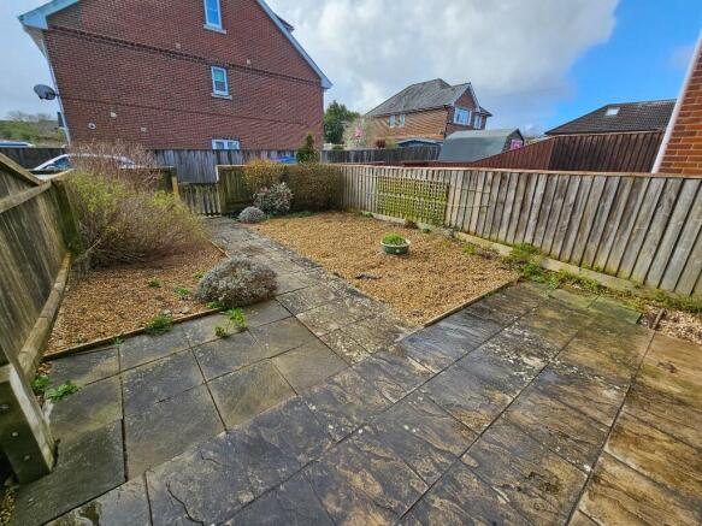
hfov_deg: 106.2
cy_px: 263
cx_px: 351
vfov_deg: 89.9
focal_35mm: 13
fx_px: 264
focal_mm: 2.2
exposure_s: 1/652
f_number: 2.2
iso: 50
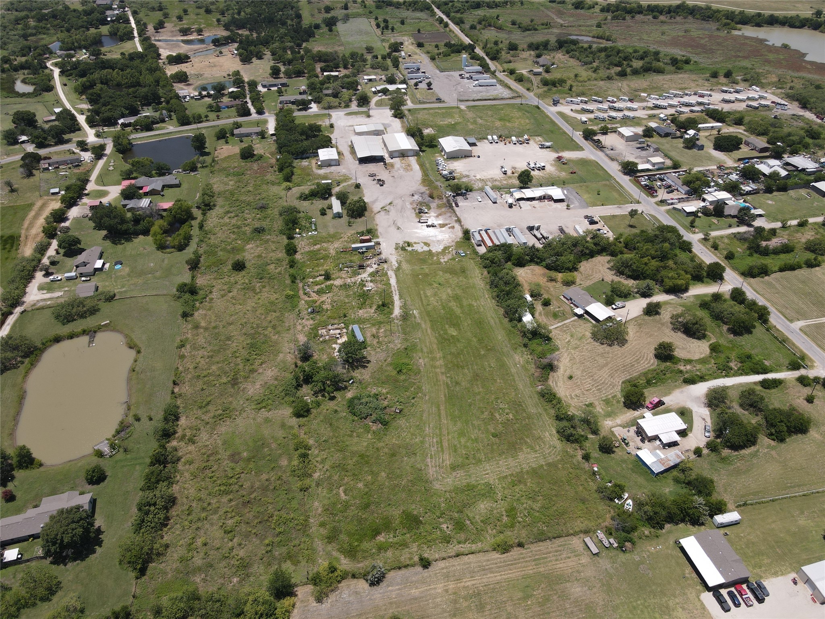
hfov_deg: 71.6
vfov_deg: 56.8
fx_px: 572
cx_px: 412
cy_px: 310
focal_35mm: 24
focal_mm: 4.5
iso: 100
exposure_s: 1/725
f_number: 2.8
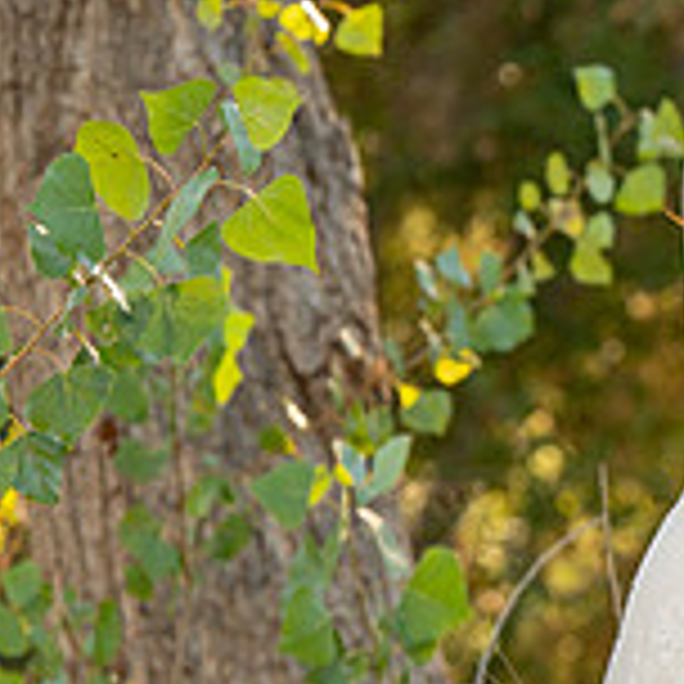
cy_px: 133
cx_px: 1210
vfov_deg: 3.9
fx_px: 10127
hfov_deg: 3.8
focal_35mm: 453
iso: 200
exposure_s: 1/200
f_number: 5.6
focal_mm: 140
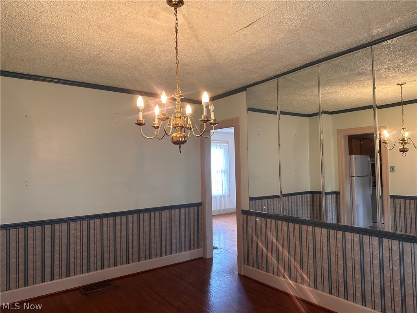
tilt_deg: +1.5
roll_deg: +2.1
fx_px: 289
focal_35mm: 24
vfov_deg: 56.8
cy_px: 156
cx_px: 208
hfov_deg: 71.6
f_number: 1.78
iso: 200
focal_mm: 6.86
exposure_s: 1/60
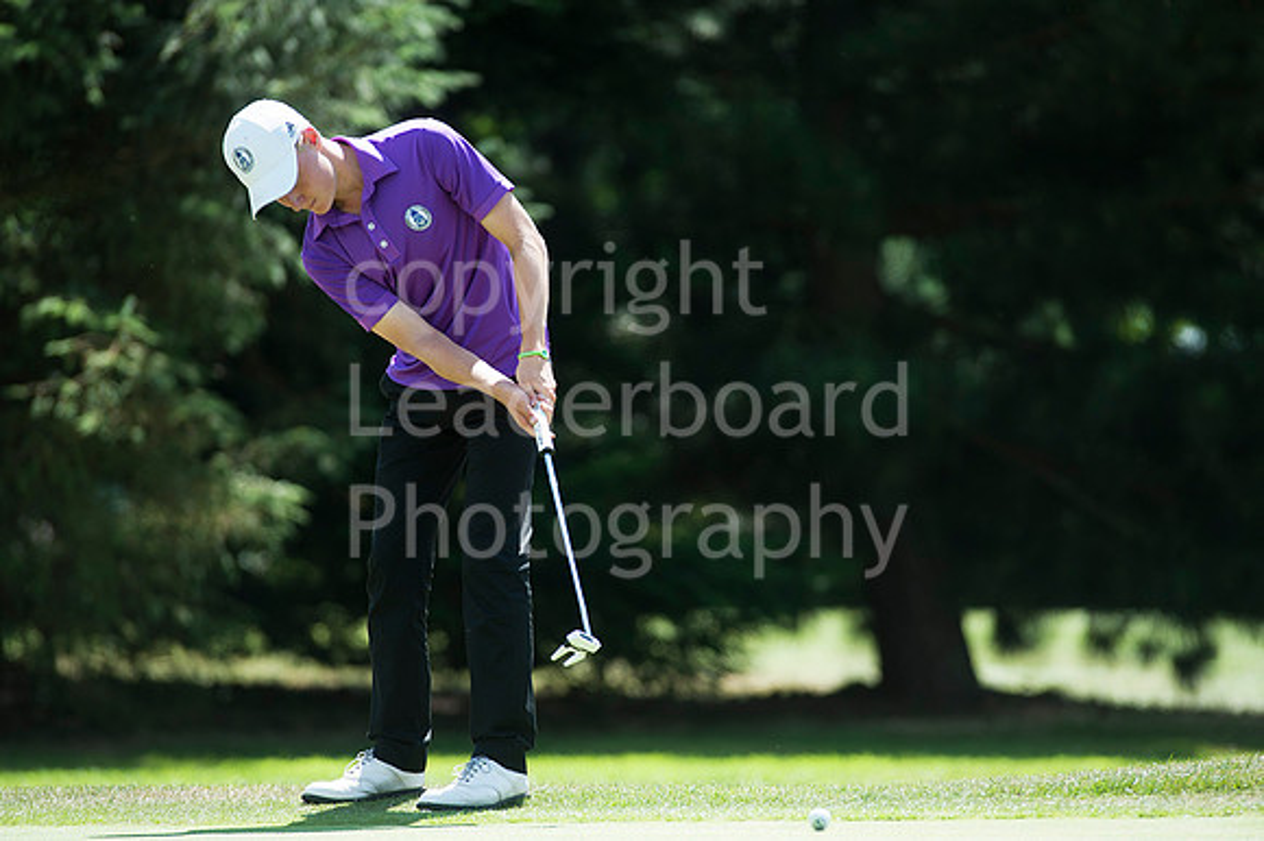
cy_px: 420
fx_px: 10527
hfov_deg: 6.9
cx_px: 632
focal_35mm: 300
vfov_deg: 4.6
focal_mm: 300
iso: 320
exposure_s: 1/1000
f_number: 5
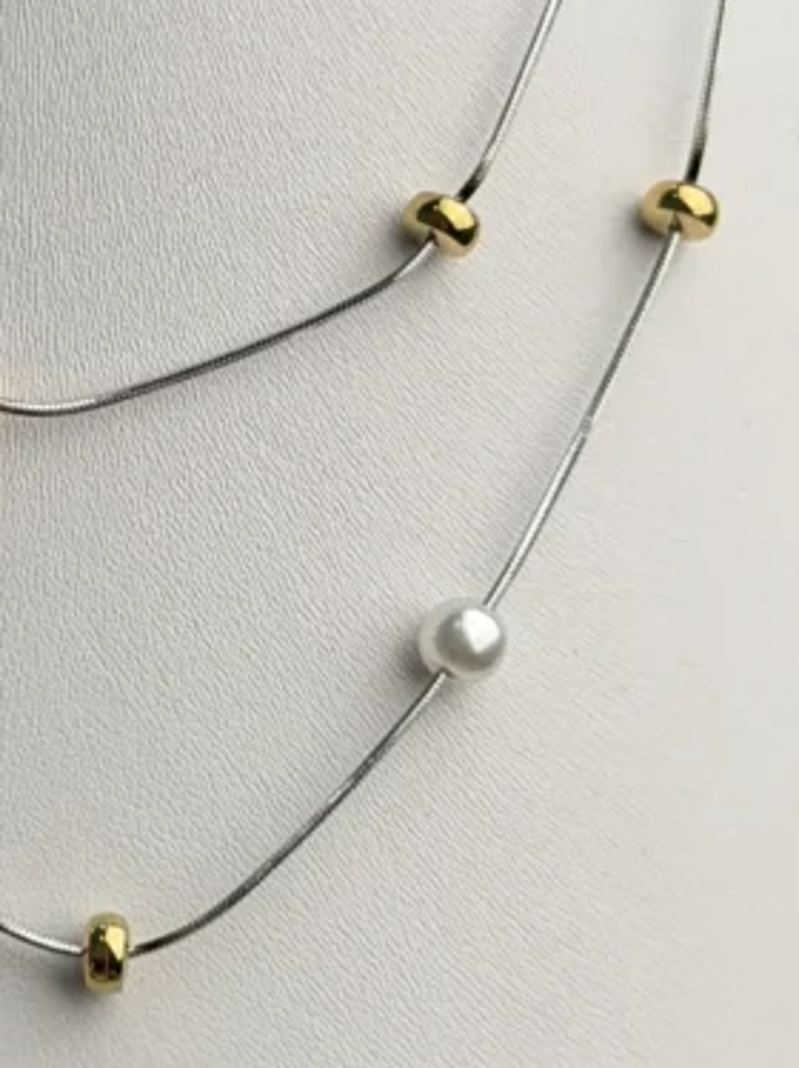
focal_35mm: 137
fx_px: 4221
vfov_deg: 14.4
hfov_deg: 10.7
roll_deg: +0.1
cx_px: 40
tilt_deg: -18.3
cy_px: 344
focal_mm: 6.76
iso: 80
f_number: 1.78
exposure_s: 1/1980
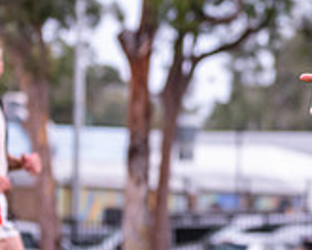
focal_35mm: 629
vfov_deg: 2.5
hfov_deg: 3.1
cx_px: 396
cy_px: 258
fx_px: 5808
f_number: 6.3
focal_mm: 150
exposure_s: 1/1250
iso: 1250
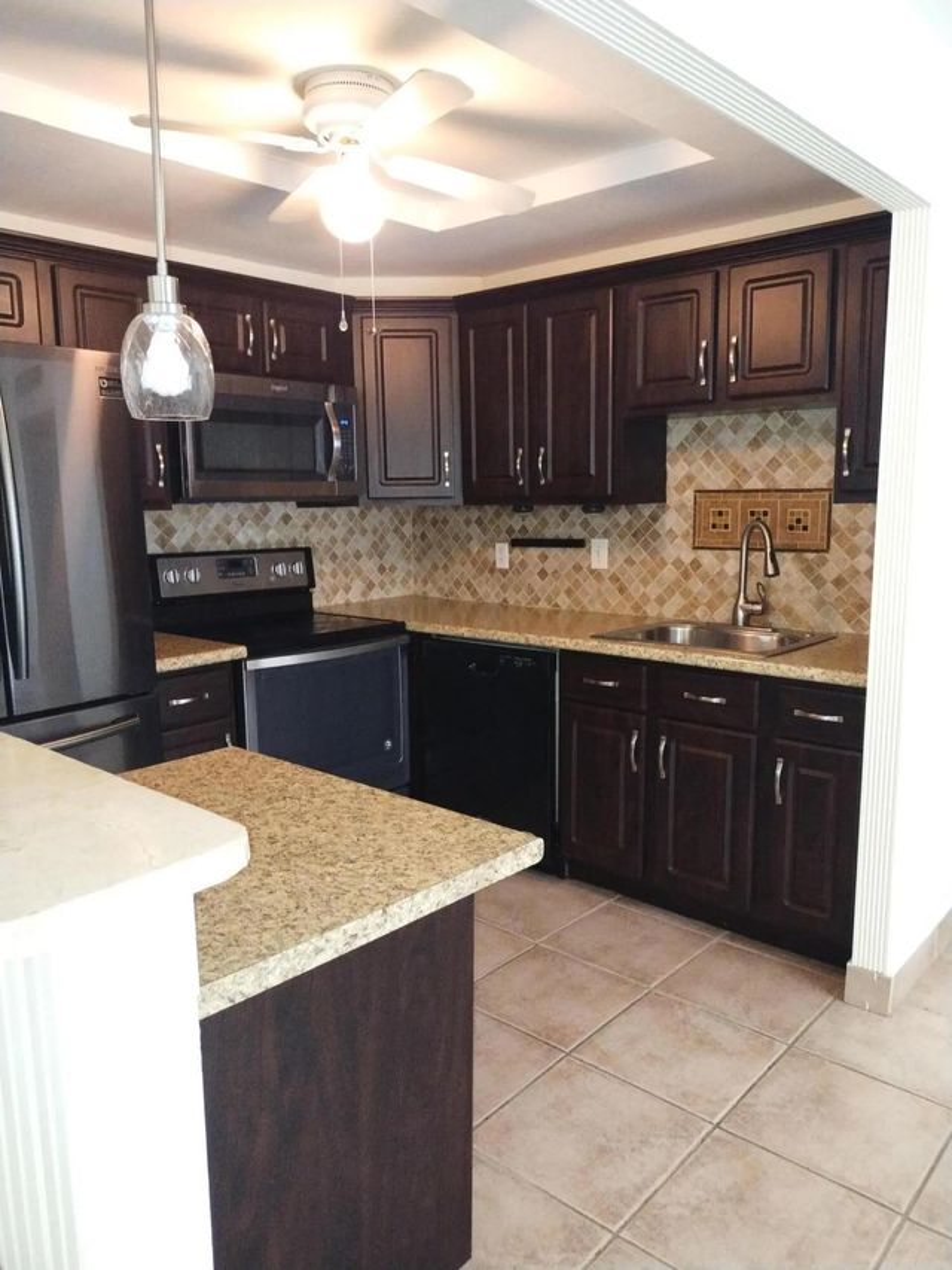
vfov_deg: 69.4
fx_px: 916
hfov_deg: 54.9
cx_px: 476
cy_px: 635
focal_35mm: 25
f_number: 1.7
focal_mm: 4.71
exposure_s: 1/25
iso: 475
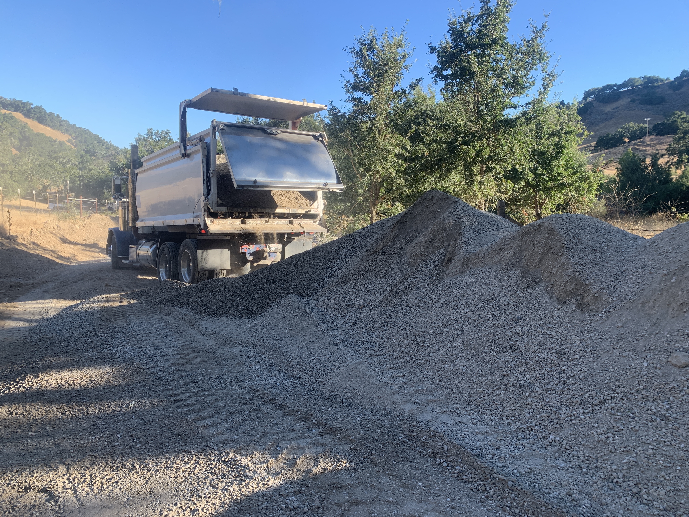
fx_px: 518
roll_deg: -1.4
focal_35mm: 26
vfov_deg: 53.1
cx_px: 344
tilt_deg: -6.2
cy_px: 258
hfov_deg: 67.3
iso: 25
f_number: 1.8
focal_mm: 4.25
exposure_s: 1/656
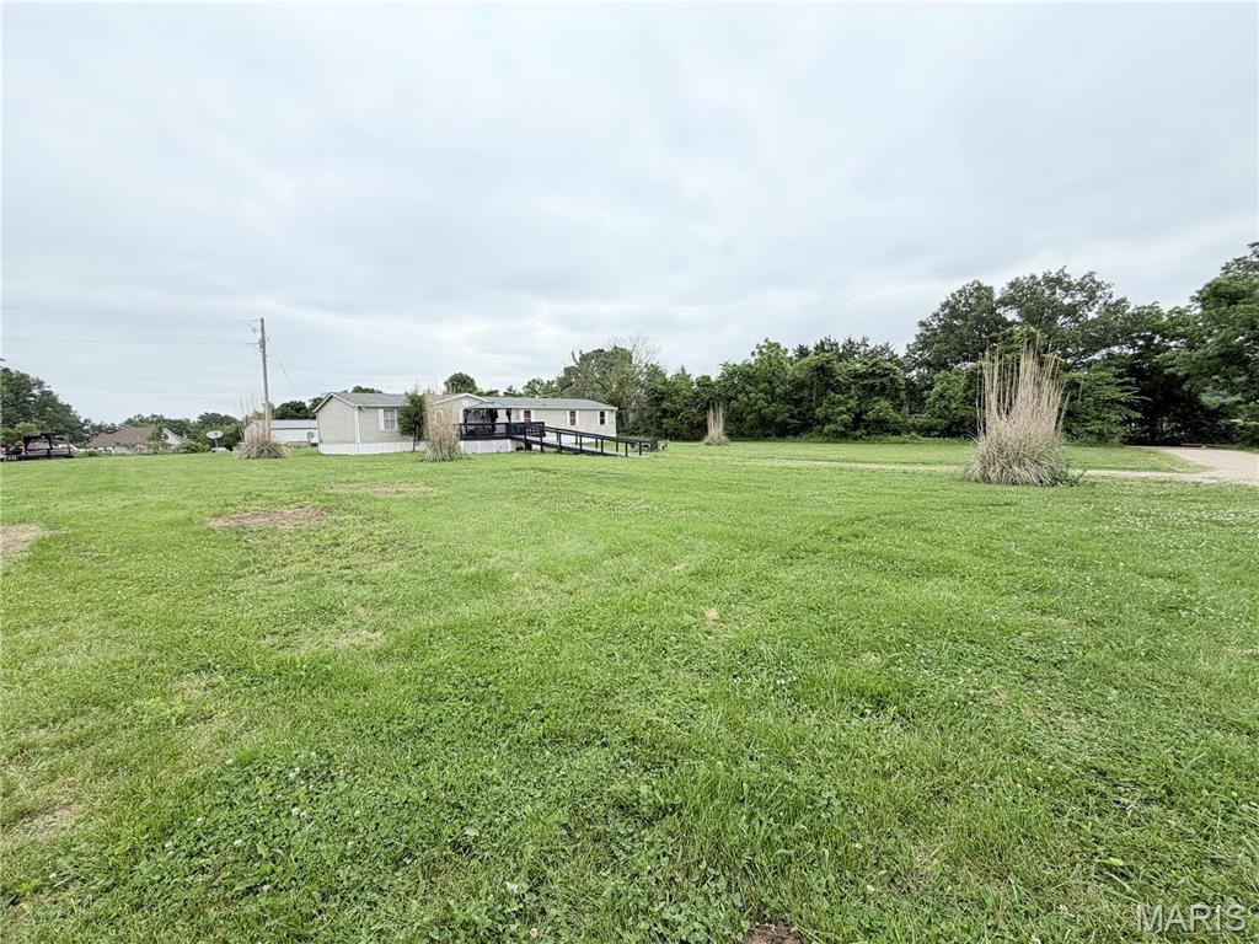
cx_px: 630
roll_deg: +2.2
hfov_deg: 102.1
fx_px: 509
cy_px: 472
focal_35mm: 14
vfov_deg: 85.7
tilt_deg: -5.6
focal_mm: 2.22
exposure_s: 1/841
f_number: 2.2
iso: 20
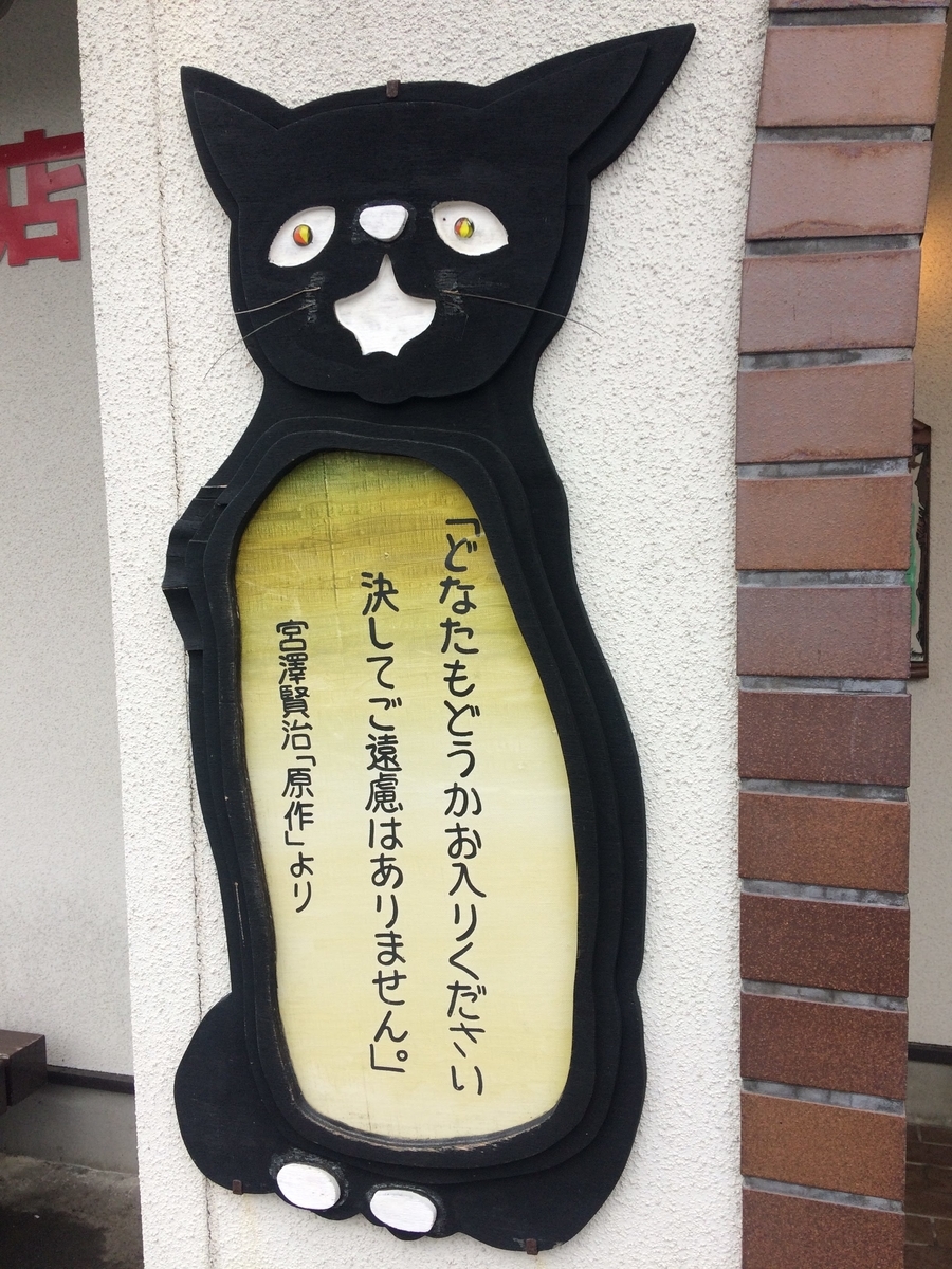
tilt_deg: -6.7
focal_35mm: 29
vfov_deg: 61.7
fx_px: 1063
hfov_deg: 48.2
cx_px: 476
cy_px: 634
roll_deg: +0.4
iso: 50
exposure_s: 1/120
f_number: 2.2
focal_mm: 4.15
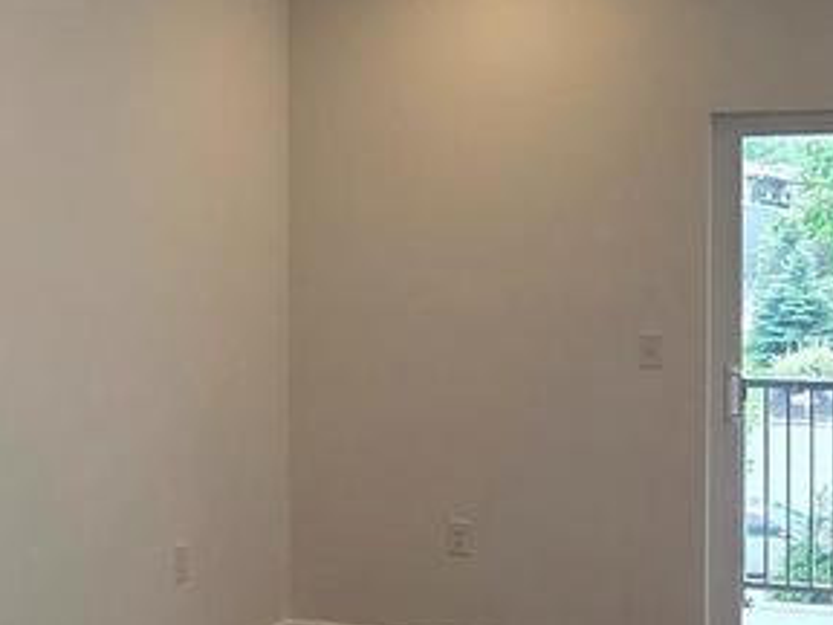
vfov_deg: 22.6
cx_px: 408
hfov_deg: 29.8
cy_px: 304
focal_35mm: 65
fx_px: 1564
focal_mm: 2.2
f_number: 2.2
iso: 100
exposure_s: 1/120
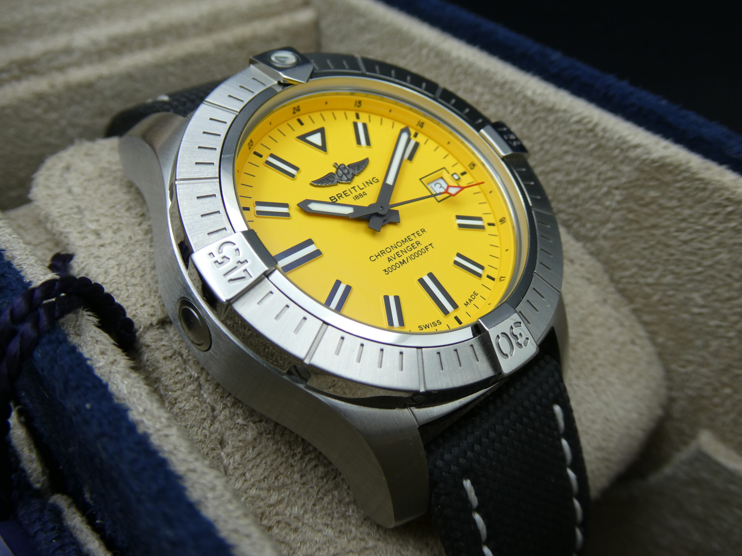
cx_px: 371
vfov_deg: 42.9
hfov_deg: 55.4
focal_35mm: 33
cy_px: 278
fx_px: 707
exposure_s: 1/100
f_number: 3.6
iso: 80
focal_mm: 5.8
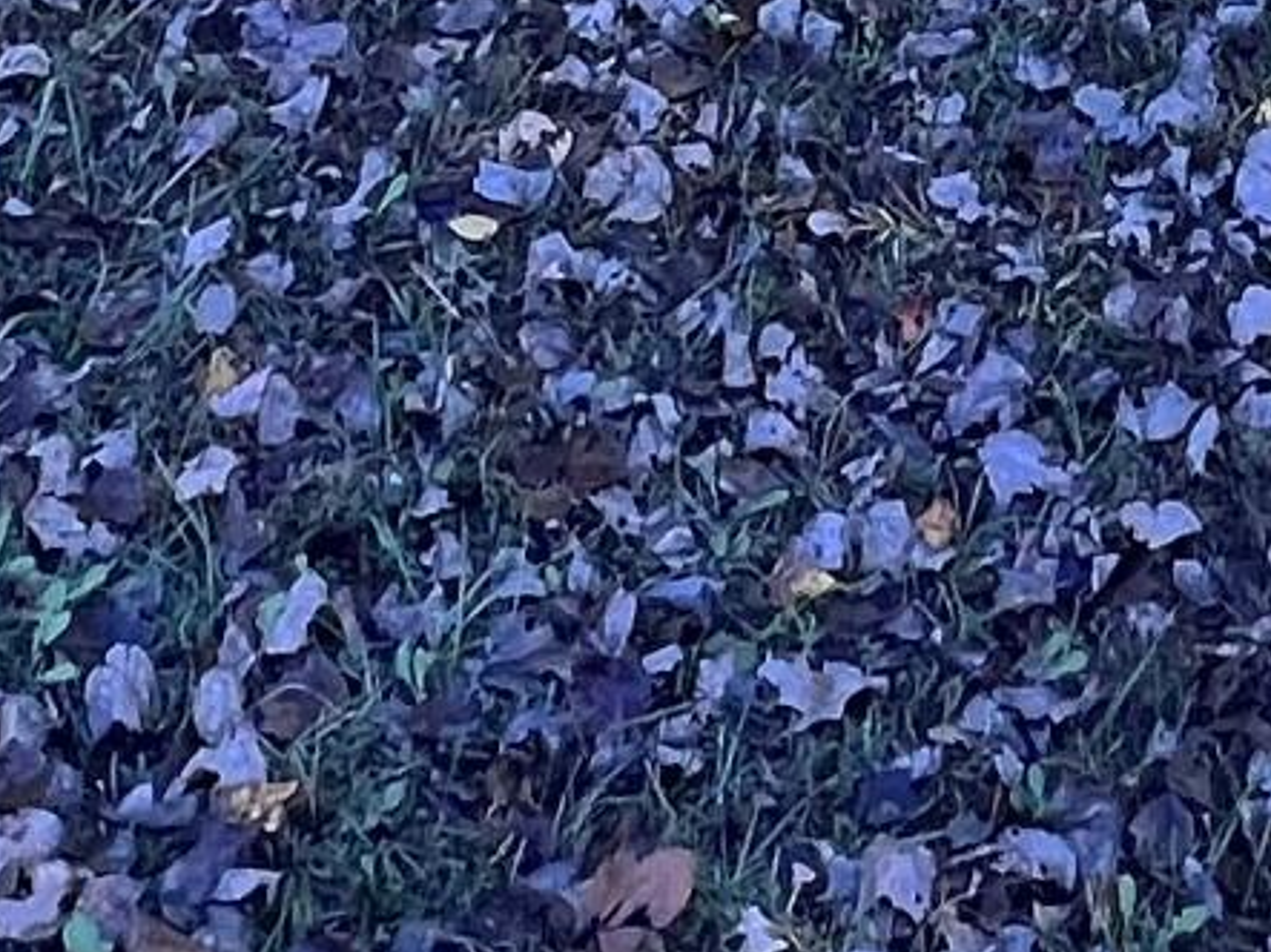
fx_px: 3230
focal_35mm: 88
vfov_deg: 10.4
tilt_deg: +2.0
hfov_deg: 21.6
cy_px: -2079
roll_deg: -3.4
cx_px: 1216
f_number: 1.8
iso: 32
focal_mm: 1.57
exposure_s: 1/129
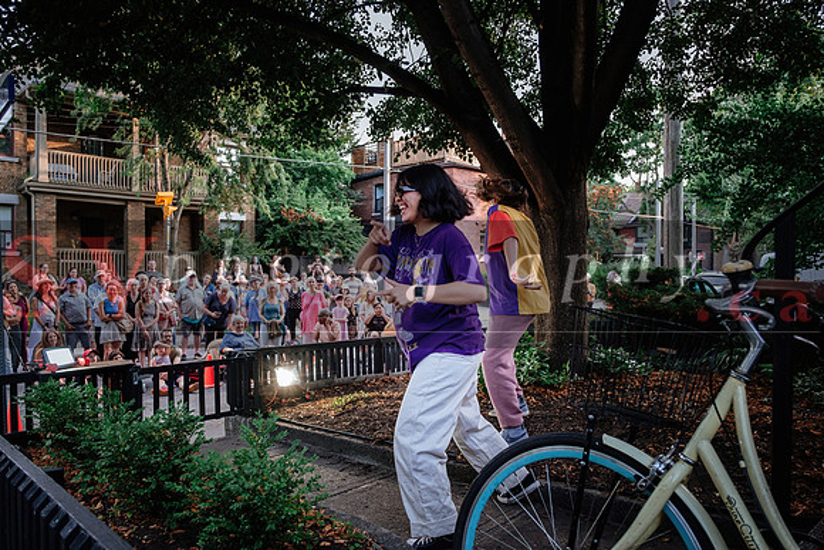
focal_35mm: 25
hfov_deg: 71.5
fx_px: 572
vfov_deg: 51.3
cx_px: 412
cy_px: 275
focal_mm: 16.5
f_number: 2.8
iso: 400
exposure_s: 1/125
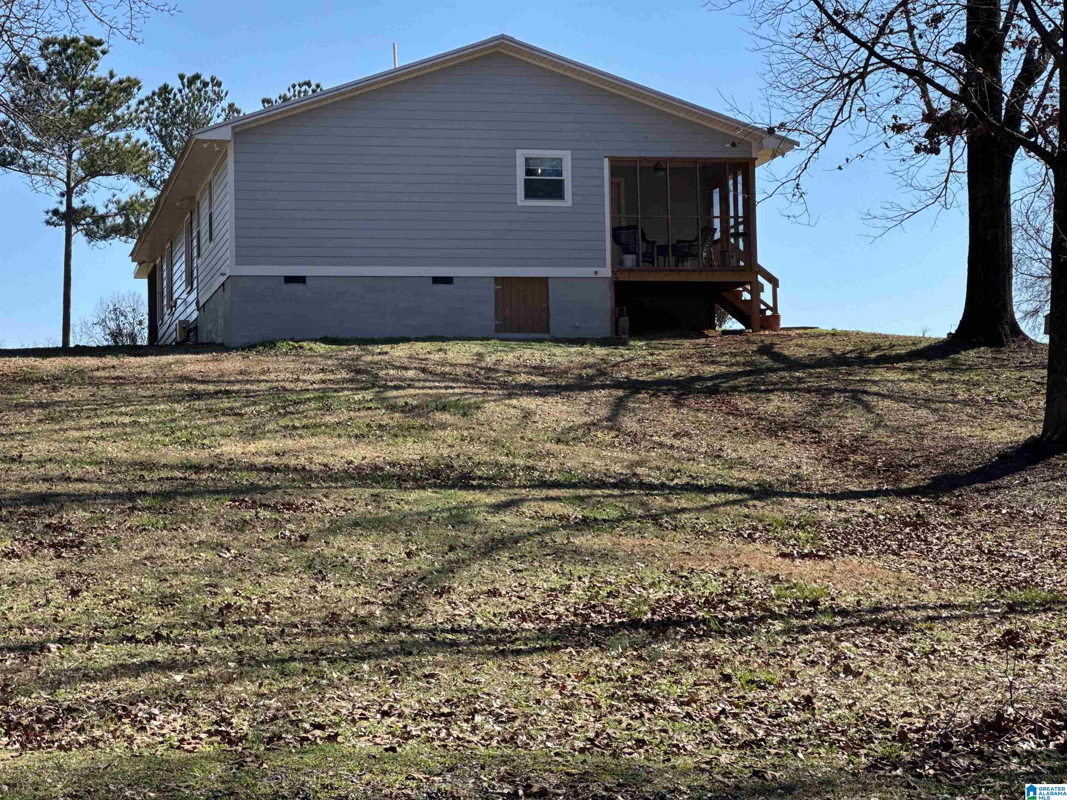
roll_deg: +0.9
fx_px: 2373
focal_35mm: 77
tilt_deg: +4.1
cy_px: 400
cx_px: 534
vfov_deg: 19.1
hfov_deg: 25.3
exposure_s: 1/501
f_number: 2.8
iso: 25
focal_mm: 9
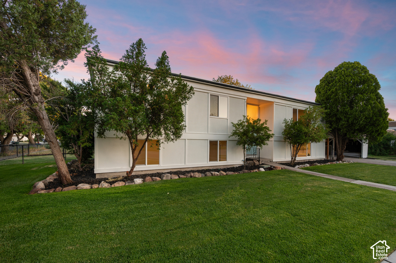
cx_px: 198
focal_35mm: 16
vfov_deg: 75.4
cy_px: 132
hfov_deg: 98.6
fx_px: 170
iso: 400
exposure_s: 1/13
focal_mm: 15.5
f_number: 7.1
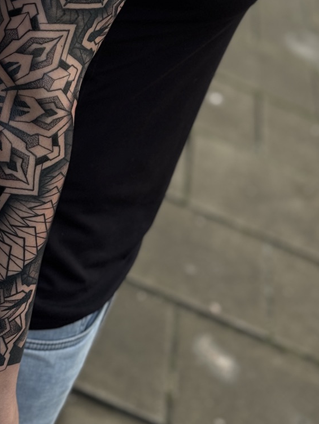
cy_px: 8
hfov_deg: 14.5
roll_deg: -21.4
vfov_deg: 18.8
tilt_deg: -20.1
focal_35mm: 102
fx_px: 1253
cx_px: 79
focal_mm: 6.76
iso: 64
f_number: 1.78
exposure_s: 1/507
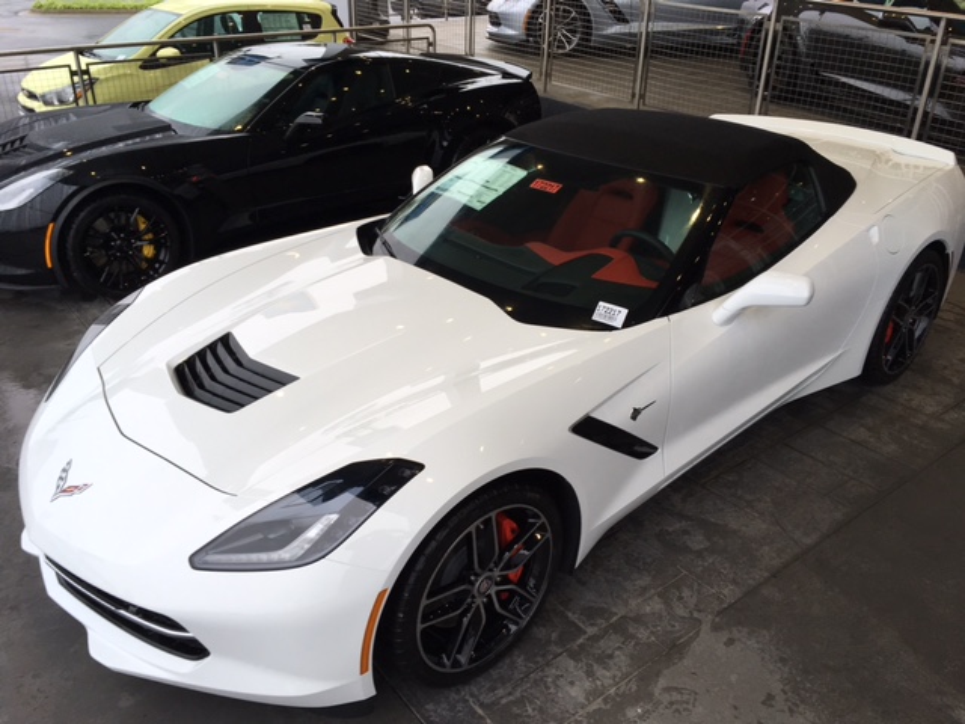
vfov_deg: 48.2
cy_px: 362
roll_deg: -1.8
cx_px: 482
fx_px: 808
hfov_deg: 61.7
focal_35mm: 29
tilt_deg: -27.1
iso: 32
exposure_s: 1/120
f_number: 2.2
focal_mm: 4.15
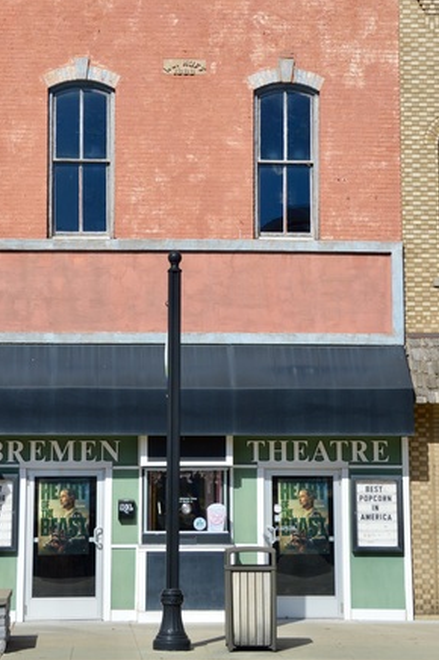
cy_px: 248
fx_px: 1612
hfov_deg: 15.5
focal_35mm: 88
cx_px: 192
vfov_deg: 23.1
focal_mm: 40
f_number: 9
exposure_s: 1/320
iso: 100
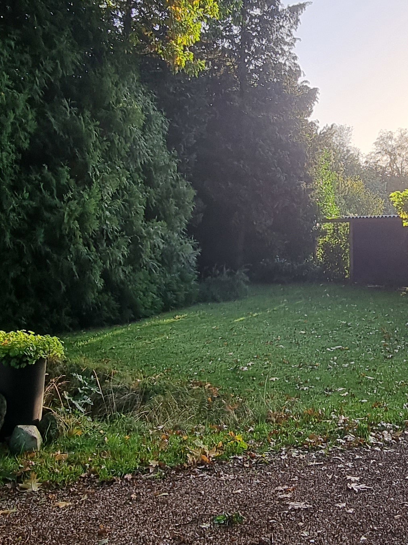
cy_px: 213
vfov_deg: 47.5
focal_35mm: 39
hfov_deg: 35.2
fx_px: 613
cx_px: 346
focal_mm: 2.2
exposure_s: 1/314
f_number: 2.2
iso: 50
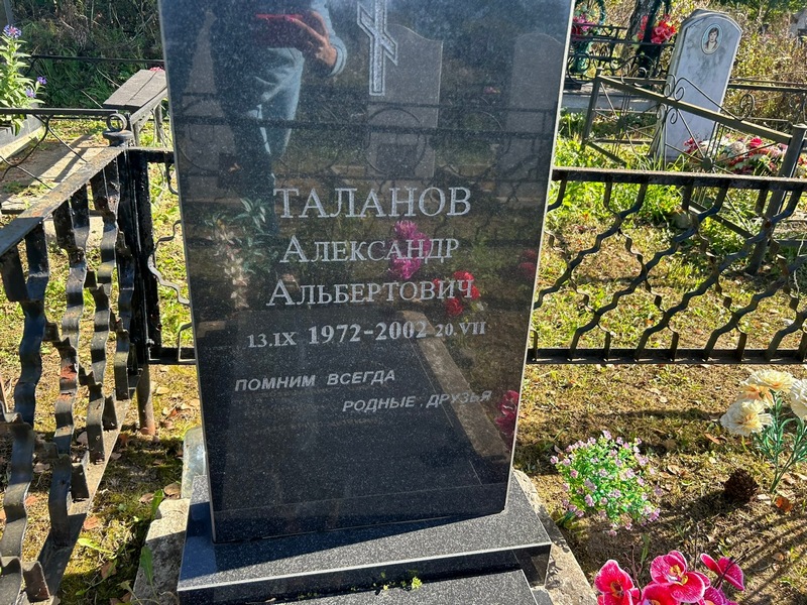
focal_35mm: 26
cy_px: 302
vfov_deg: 53.1
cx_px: 404
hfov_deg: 67.3
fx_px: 606
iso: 50
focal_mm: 5.7
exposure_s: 1/743
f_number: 1.5
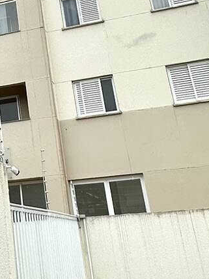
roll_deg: +2.8
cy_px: -10
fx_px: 539
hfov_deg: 20.3
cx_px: -53
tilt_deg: +27.4
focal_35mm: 67
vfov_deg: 27.1
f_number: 2.2
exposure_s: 1/1350
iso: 40
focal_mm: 2.22
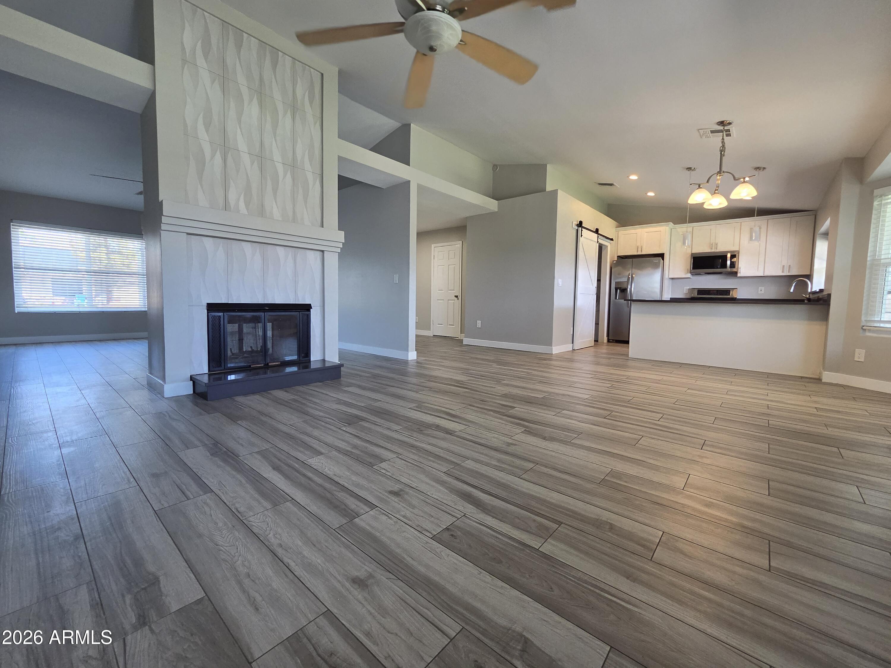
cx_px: 446
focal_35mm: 13
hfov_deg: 106.2
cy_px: 334
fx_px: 335
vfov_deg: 89.9
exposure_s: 1/120
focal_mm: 2.2
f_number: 2.2
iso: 250
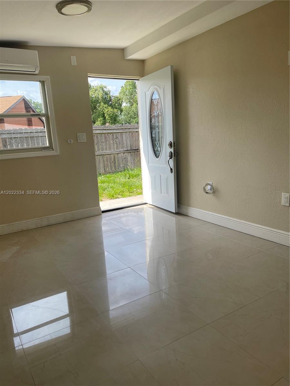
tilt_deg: -11.7
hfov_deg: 53.1
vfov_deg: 67.3
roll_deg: +3.2
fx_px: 290
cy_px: 193
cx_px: 145
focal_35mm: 26
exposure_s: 1/567
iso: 32
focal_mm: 5.1
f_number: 1.6
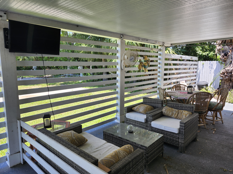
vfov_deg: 58.9
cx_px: 116
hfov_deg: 73.9
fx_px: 155
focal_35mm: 23
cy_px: 87
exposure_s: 1/267
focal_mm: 5.54
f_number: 1.8
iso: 25
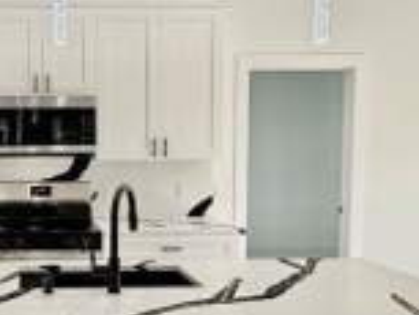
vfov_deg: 32.9
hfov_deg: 39.5
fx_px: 533
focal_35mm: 44
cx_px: 36
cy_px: 181
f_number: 2.2
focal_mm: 2.22
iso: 50
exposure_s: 1/120
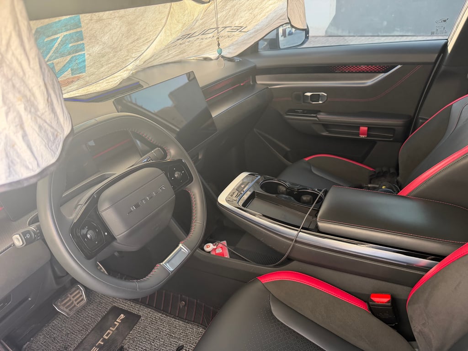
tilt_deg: -28.7
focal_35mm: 24
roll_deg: +5.4
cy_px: 176
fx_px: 324
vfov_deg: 56.8
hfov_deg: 71.6
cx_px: 234
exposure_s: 1/114
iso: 200
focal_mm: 6.76
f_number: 1.78
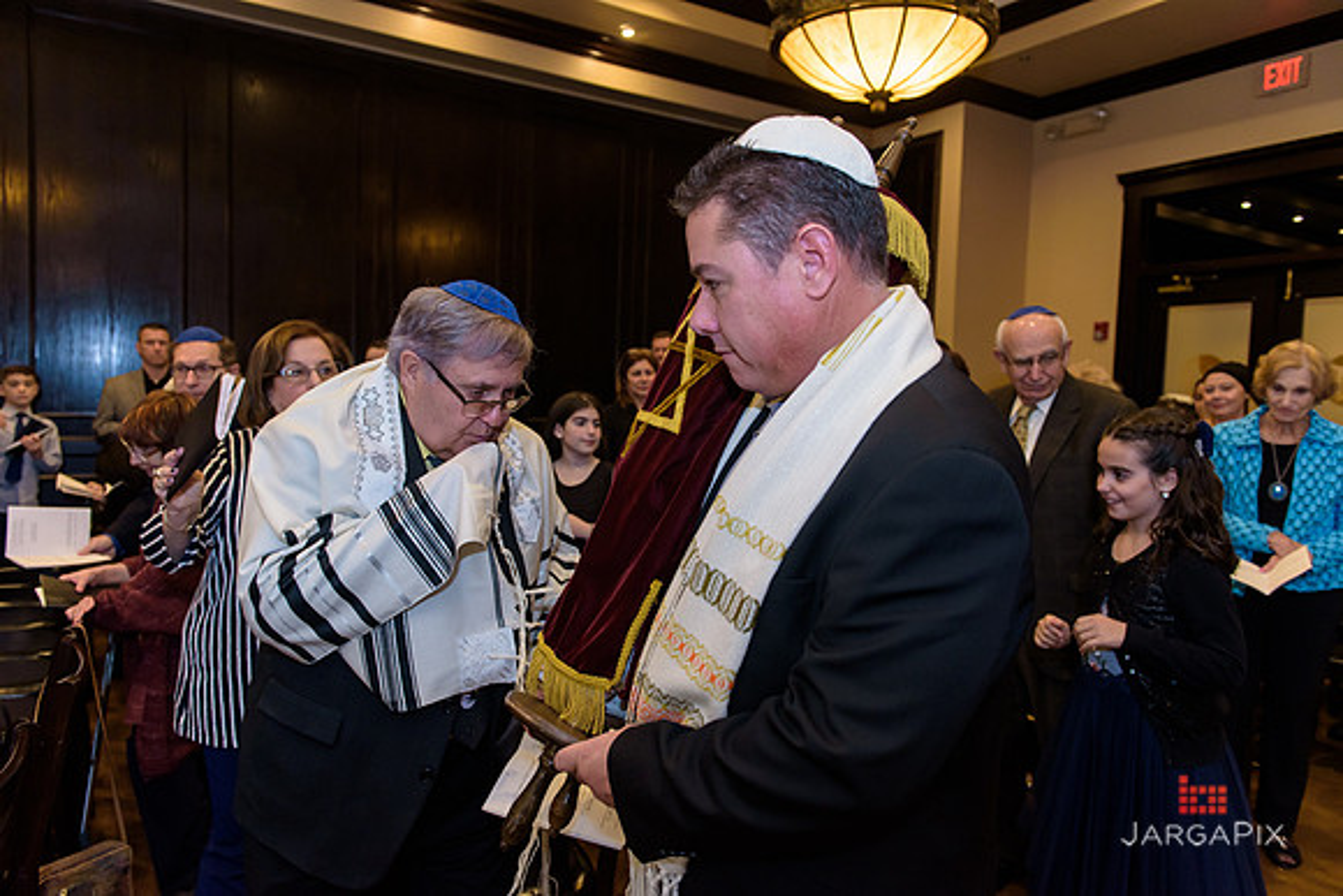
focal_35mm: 24
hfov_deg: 73.7
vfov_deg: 53.2
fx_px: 896
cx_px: 672
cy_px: 448
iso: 1250
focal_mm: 24
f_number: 3.2
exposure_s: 1/125
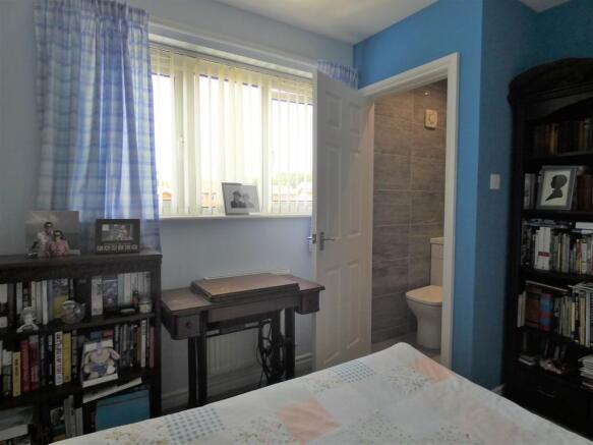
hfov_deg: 81.8
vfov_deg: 66.0
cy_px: 222
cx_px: 296
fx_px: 343
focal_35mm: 20
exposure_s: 1/160
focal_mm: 3.6
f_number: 2.8
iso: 80
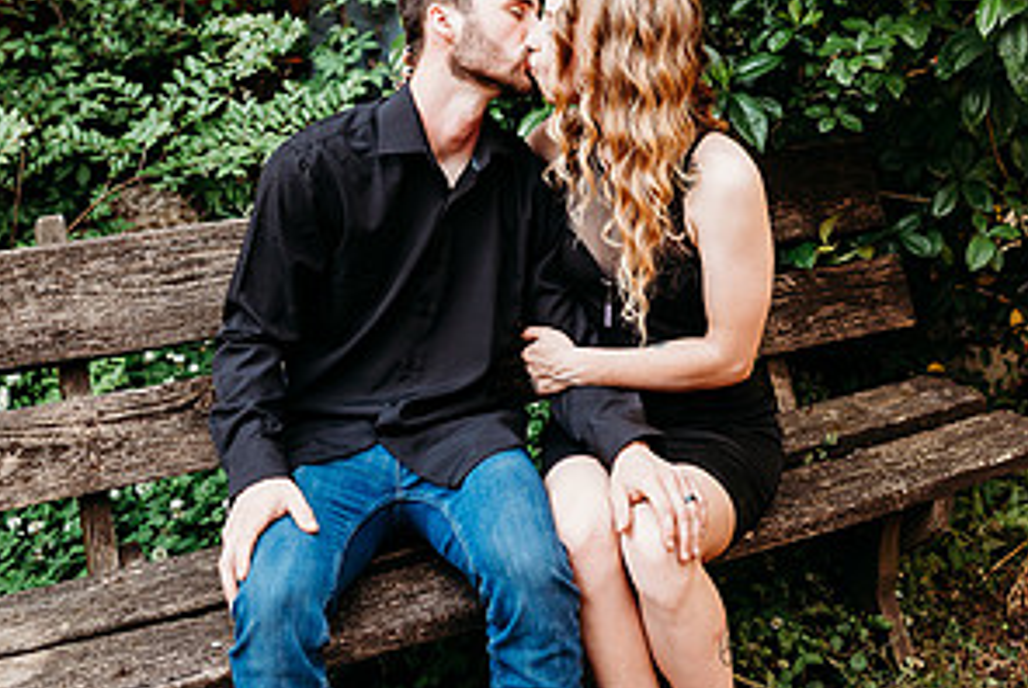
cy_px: 113
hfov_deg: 41.9
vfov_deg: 28.0
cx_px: 517
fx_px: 1343
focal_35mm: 47
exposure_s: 1/160
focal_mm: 24
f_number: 2.8
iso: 100
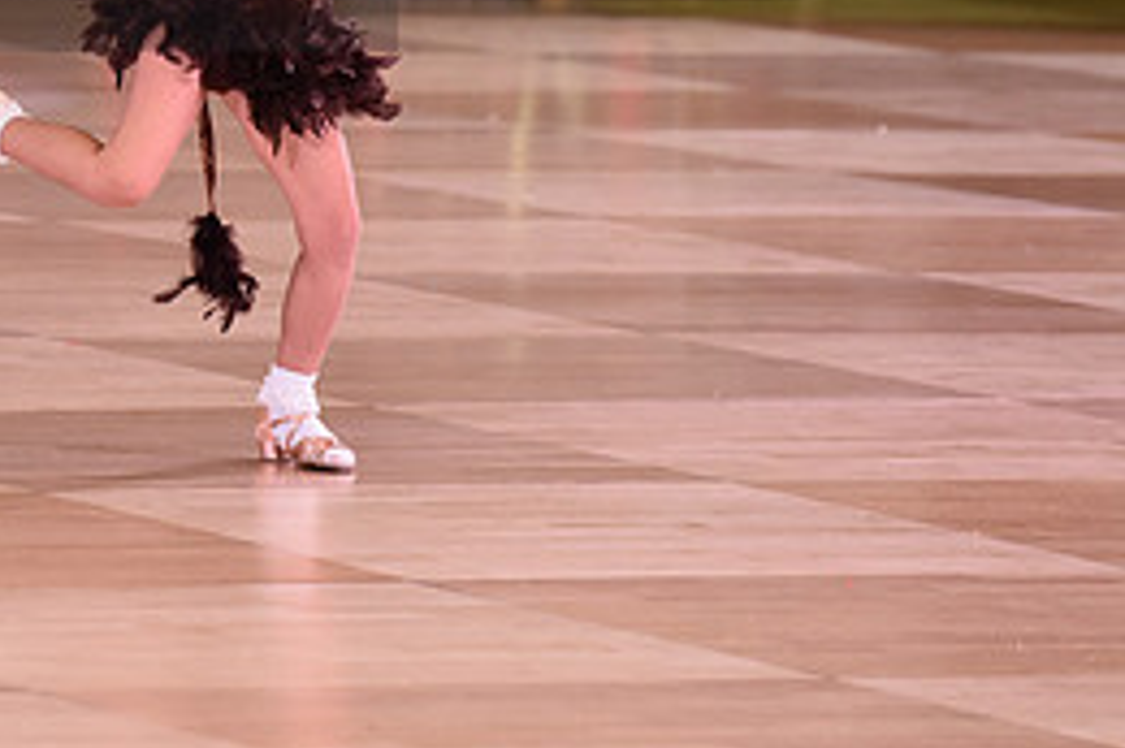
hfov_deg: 4.7
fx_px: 13585
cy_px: -63
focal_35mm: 435
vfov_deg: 3.2
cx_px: -74
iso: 1600
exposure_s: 1/250
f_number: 5
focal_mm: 195
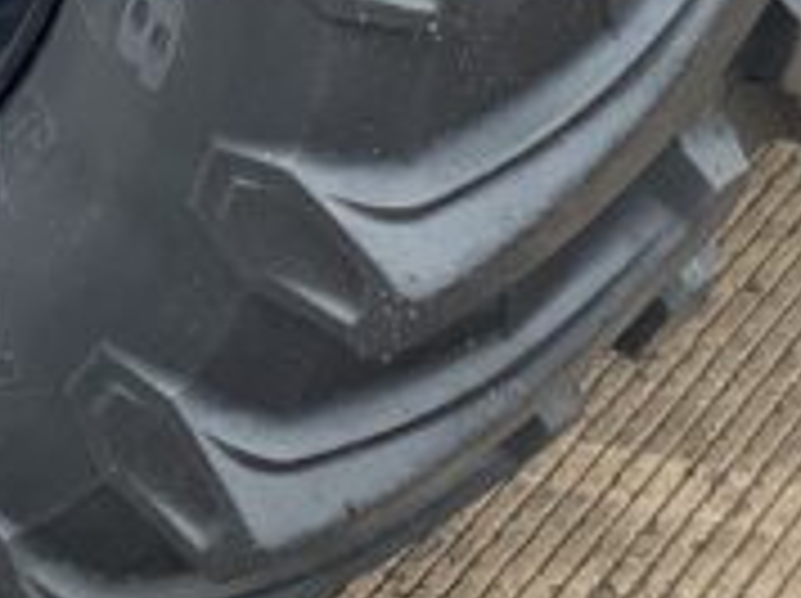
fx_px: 3859
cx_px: 446
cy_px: -499
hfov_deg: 11.8
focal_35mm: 167
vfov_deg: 8.5
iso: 16
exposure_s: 1/212
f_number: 1.8
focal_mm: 3
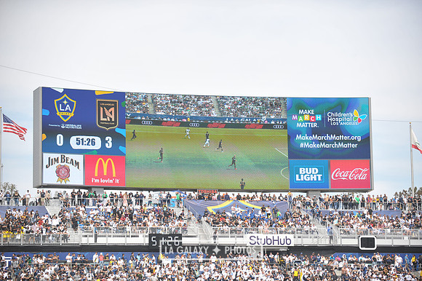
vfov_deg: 11.8
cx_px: 211
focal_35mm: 116
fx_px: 1359
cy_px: 140
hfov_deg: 17.7
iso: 320
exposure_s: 1/2500
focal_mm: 116
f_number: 3.5
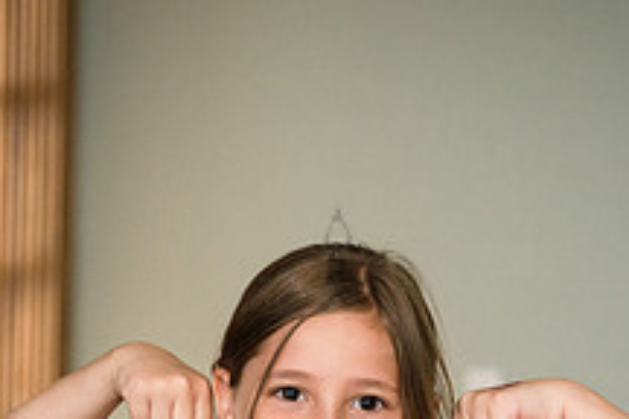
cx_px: 335
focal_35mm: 188
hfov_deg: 10.9
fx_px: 3285
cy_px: 540
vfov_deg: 7.2
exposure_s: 1/640
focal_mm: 70
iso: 1600
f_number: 4
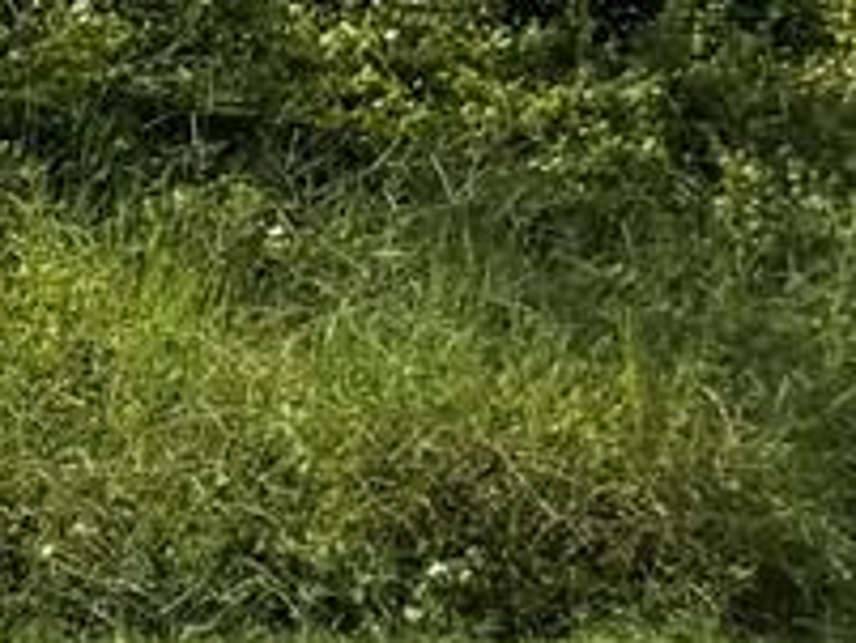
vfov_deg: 7.7
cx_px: -2274
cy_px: -170
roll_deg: +0.2
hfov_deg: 7.8
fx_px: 4726
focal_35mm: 191
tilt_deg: +0.3
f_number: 1.78
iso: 80
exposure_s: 1/4405
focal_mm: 6.76
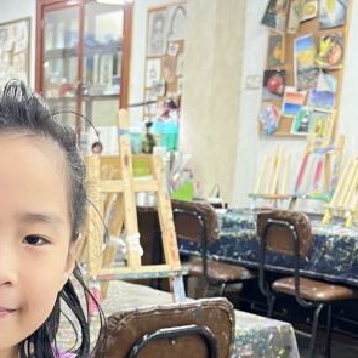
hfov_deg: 21.2
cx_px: -27
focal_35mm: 78
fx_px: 913
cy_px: 392
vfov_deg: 21.1
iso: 125
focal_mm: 5.7
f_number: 1.5
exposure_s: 1/50
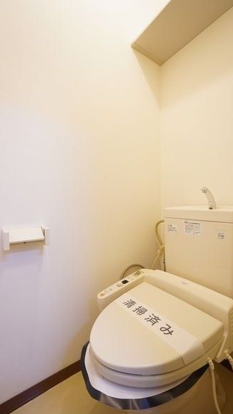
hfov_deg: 64.5
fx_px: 185
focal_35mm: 17
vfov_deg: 96.6
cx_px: 120
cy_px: 205
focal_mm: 10.5
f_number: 4
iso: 1250
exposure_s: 1/30
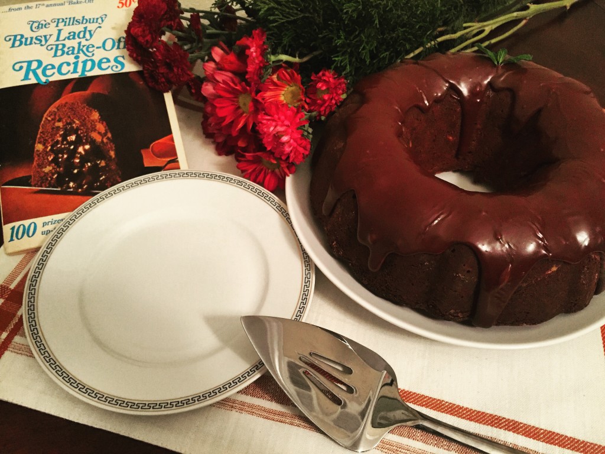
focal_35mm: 29
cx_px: 302
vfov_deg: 48.2
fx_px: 507
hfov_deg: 61.7
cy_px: 227
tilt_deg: -52.2
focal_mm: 4.15
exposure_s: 1/24
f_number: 2.2
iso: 250
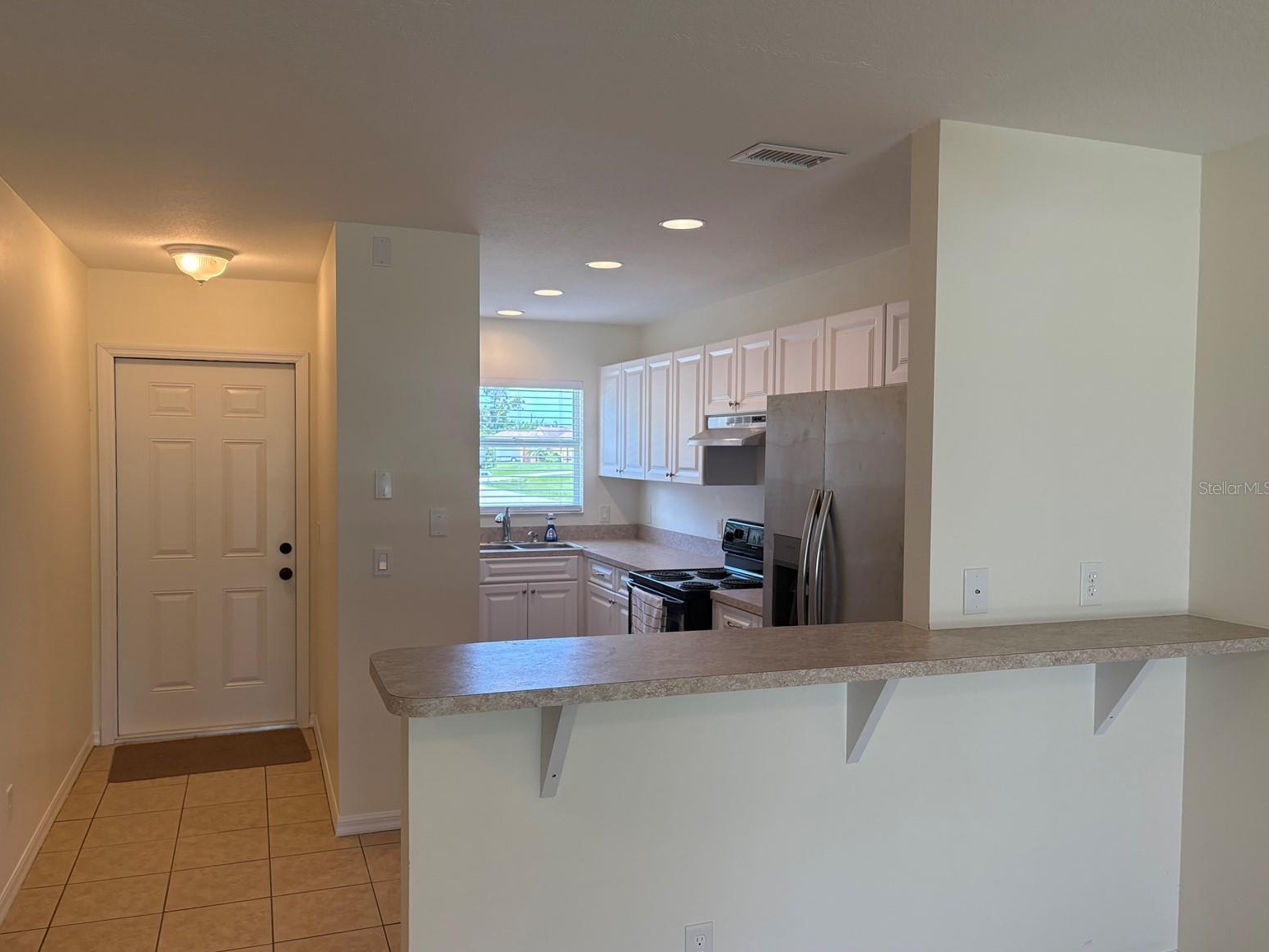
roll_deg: +0.0
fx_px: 990
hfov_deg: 65.3
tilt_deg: -1.9
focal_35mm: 27
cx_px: 618
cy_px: 488
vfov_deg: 51.4
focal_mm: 5.96
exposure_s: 1/236
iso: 100
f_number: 1.6
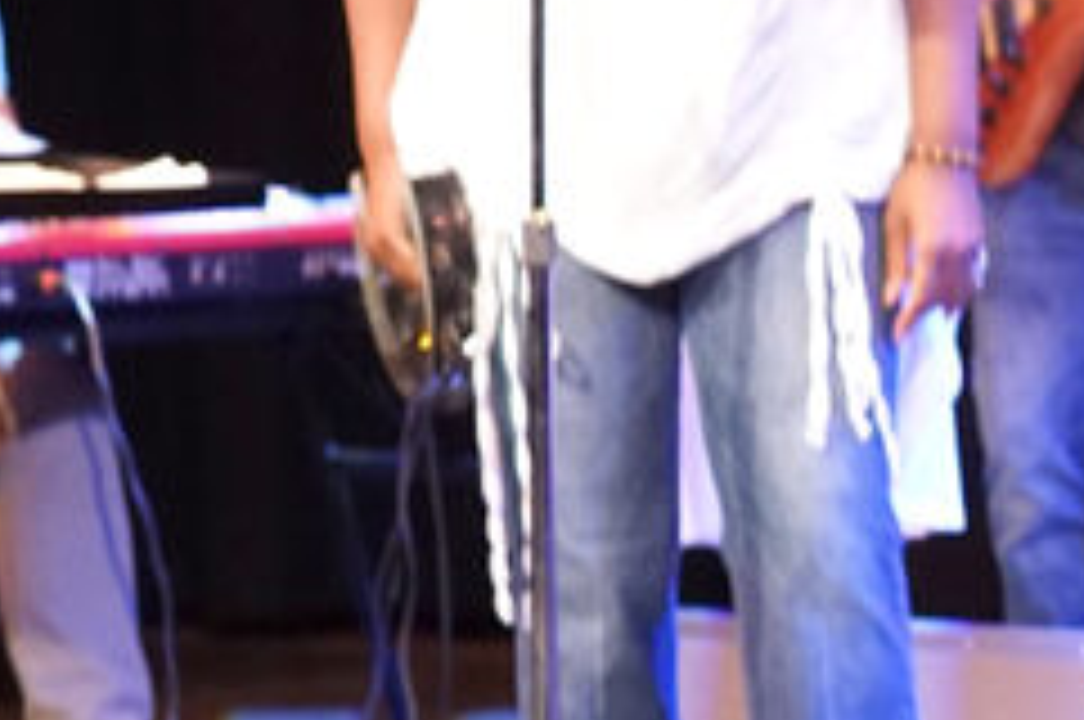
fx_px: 12239
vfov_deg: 3.4
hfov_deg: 5.0
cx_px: 2213
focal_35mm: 407
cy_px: 875
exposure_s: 1/50
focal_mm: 70
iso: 4000
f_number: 4.5
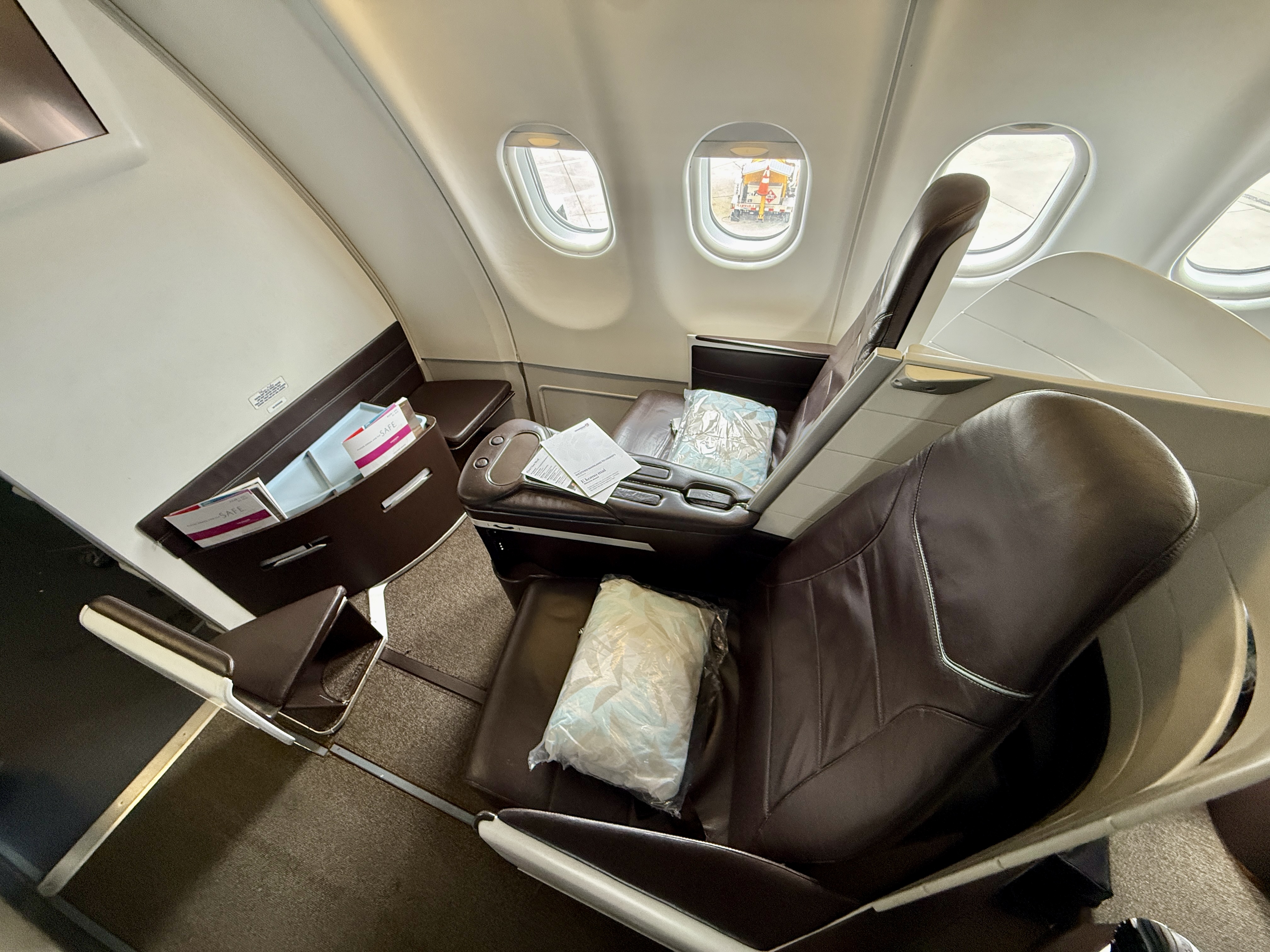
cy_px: 476
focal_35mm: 14
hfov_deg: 102.1
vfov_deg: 85.7
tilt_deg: -47.9
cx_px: 635
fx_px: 514
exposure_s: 1/100
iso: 250
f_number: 2.2
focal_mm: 2.22
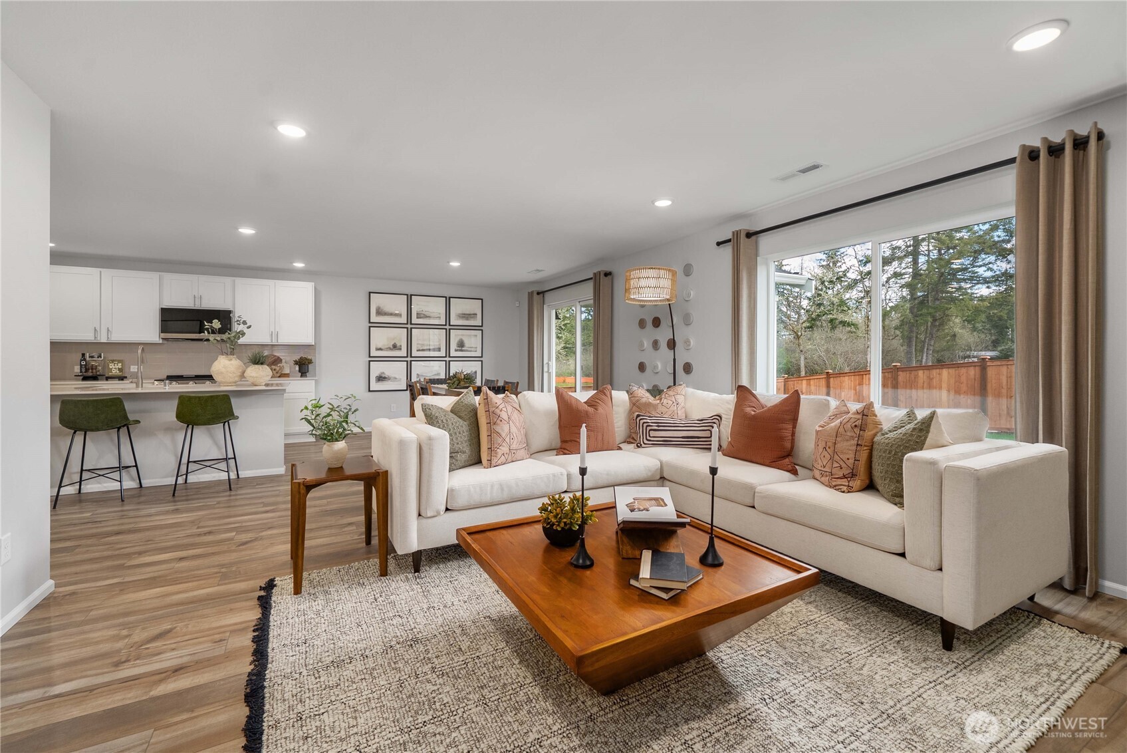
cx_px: 564
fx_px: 438
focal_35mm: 14
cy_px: 376
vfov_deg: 81.3
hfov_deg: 104.2
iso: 1000
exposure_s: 1/15
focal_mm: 14
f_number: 6.3
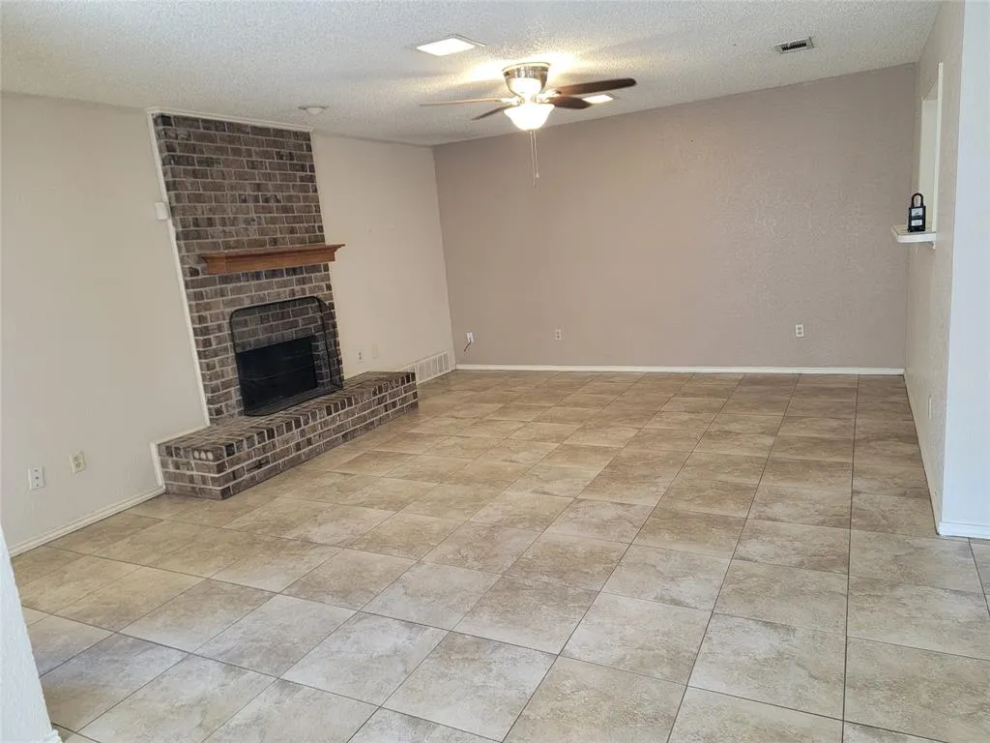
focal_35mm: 24
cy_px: 372
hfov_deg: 71.6
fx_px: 686
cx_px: 495
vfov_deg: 56.8
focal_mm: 6.7
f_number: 1.8
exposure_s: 1/60
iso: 200
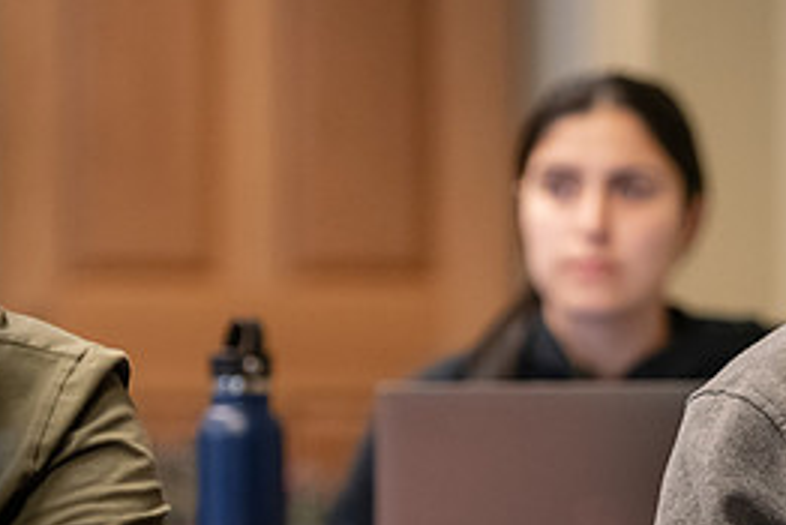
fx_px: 5614
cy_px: 376
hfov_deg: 8.0
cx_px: 825
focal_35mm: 257
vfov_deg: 5.4
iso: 3200
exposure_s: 1/250
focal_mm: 116
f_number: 2.8
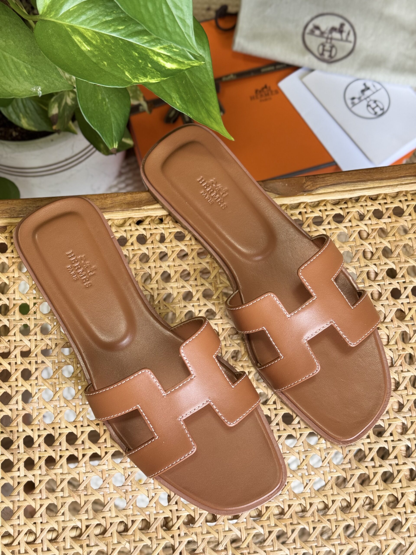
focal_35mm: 48
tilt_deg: -75.5
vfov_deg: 39.7
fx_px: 769
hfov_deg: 30.3
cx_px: 208
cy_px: 278
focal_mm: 6.76
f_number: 1.78
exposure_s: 1/105
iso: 100
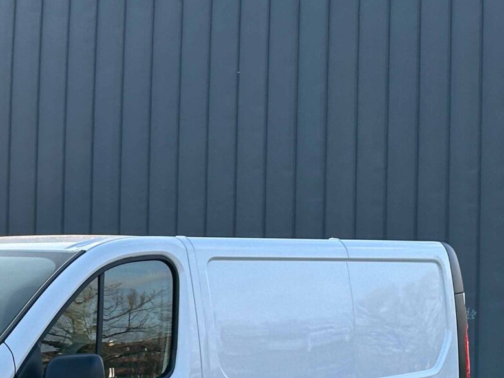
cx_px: -1
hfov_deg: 28.8
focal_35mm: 63
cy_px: 444
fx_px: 917
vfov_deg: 21.7
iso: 80
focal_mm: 6.86
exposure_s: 1/3200
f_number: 1.8
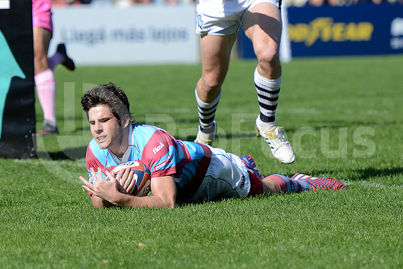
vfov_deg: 6.5
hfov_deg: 9.8
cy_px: 134
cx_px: 202
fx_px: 2351
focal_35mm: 210
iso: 320
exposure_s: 1/2000
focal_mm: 210
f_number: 4
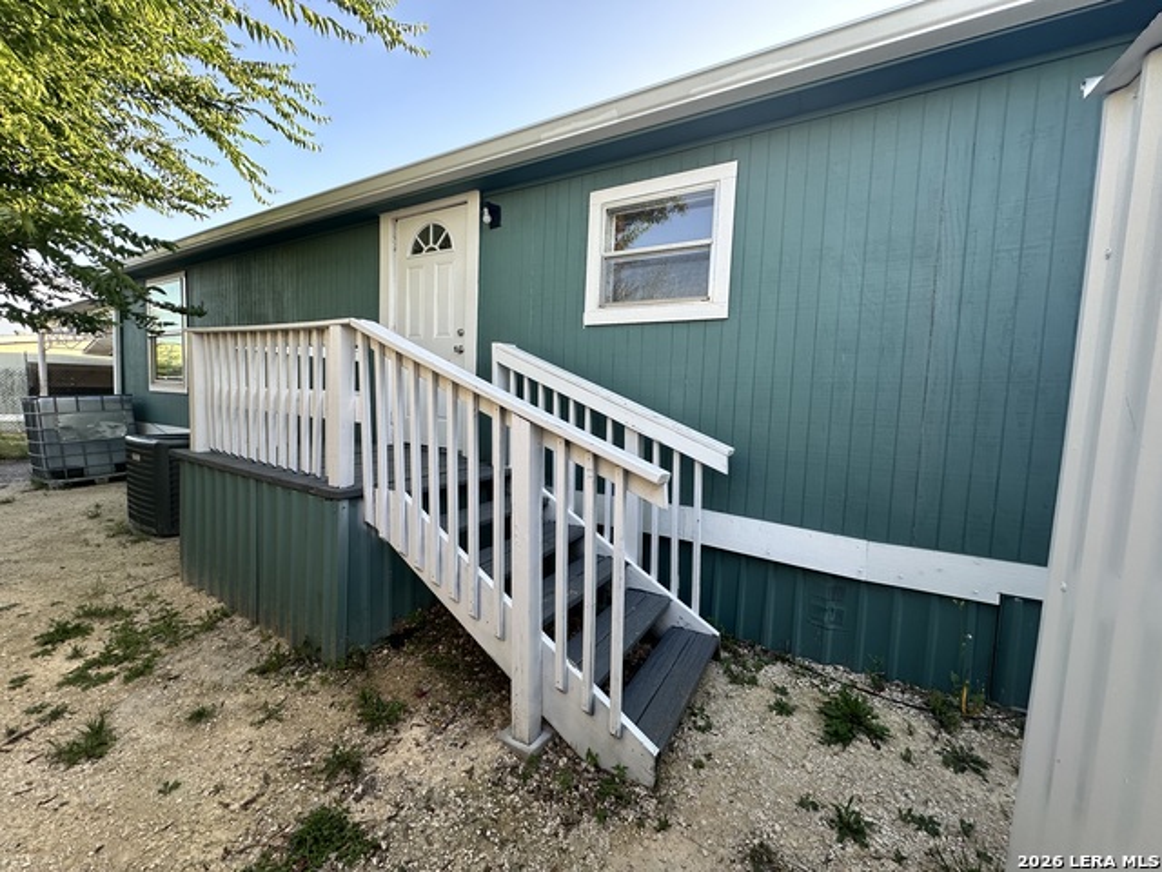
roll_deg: -2.3
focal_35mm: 14
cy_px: 436
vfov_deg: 85.7
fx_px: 470
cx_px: 581
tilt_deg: -4.4
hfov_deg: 102.1
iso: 40
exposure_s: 1/218
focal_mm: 2.22
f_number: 2.2
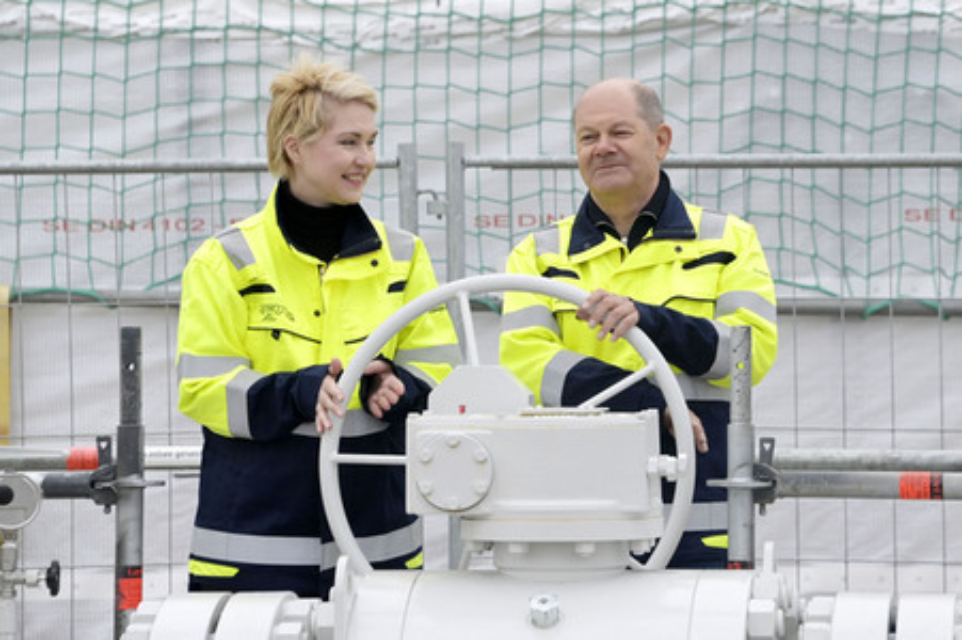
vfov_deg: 8.1
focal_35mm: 170
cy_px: 320
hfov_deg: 12.1
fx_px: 4539
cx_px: 481
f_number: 6.3
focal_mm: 170
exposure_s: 1/400
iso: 4000
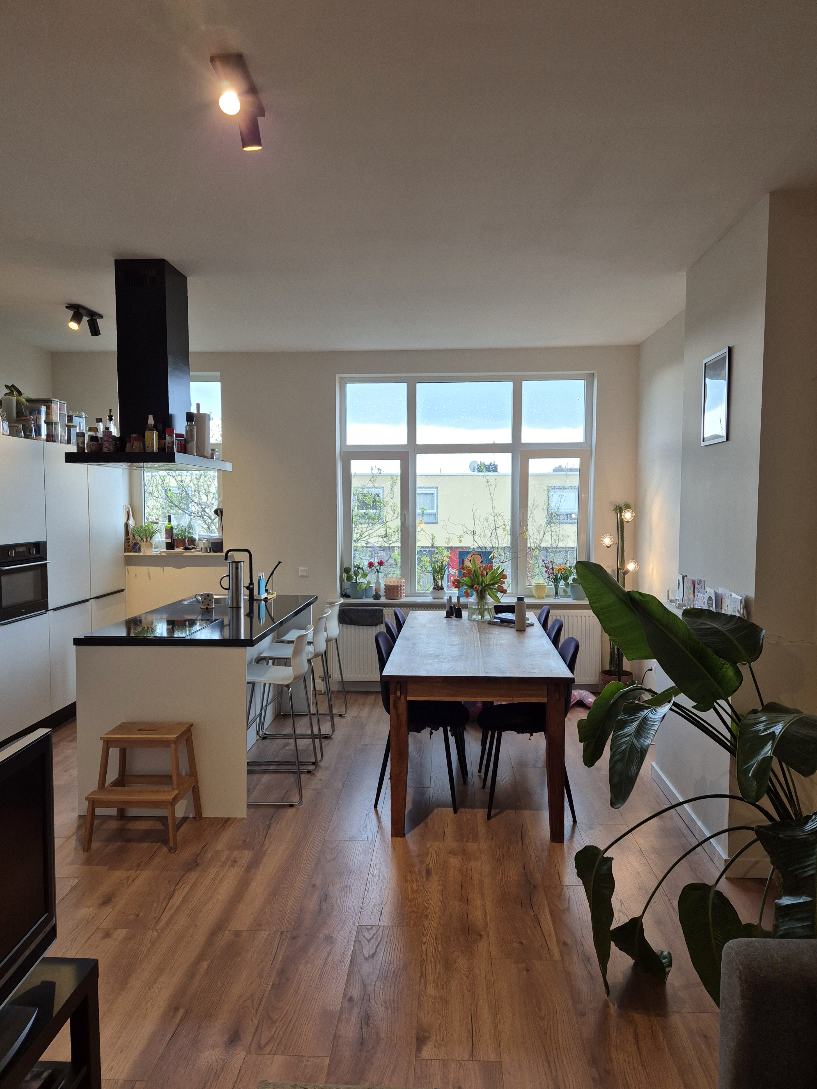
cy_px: 544
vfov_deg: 73.9
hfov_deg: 58.9
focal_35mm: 23
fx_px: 724
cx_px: 408
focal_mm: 5.4
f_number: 1.8
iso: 160
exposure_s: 1/100
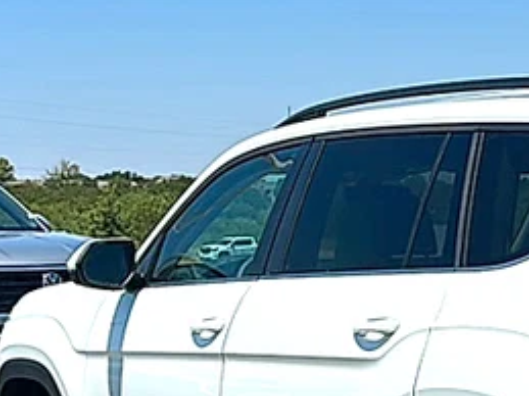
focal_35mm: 100
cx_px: 617
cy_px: 413
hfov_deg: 18.7
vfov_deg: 14.5
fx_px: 1527
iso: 80
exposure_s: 1/8333
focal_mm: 6.86
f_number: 1.78
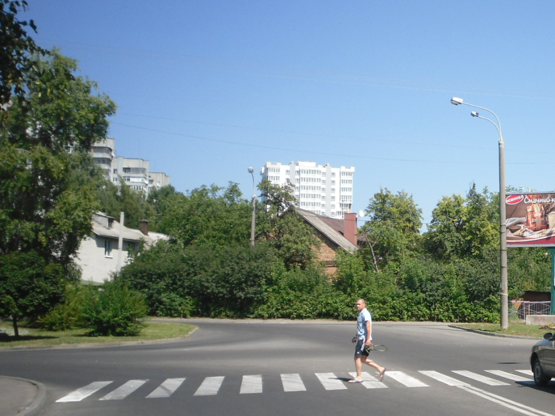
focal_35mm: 54
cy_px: 293
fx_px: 866
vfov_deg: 26.8
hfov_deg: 33.3
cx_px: 518
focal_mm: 5.1
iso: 80
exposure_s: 1/145
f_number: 7.8
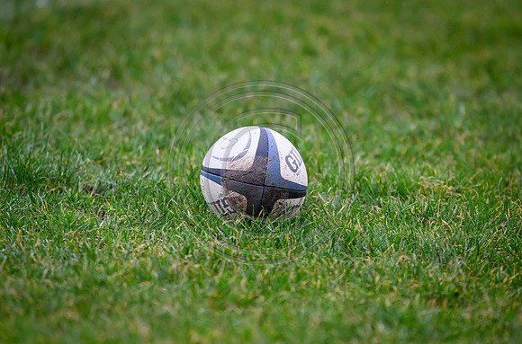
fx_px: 9712
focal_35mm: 672
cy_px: 193
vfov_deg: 2.0
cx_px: 283
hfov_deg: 3.1
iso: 3200
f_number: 5
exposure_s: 1/1250
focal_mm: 560
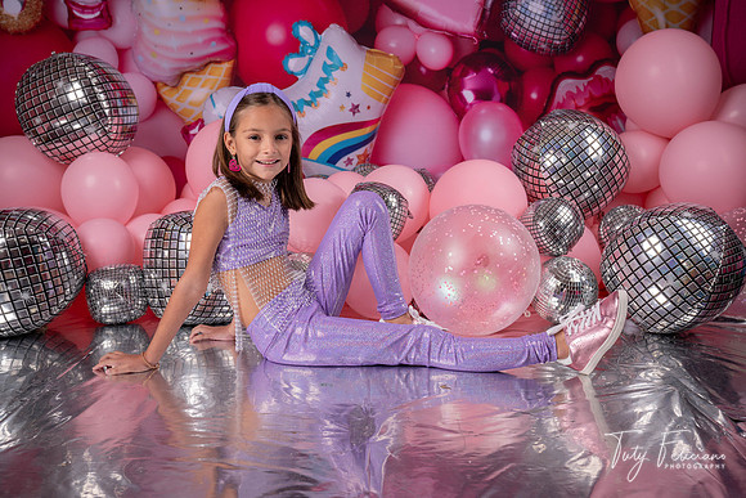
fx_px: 788
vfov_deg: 35.1
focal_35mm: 38
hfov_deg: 50.7
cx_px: 373
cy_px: 249
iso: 160
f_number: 5
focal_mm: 38
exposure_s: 1/160
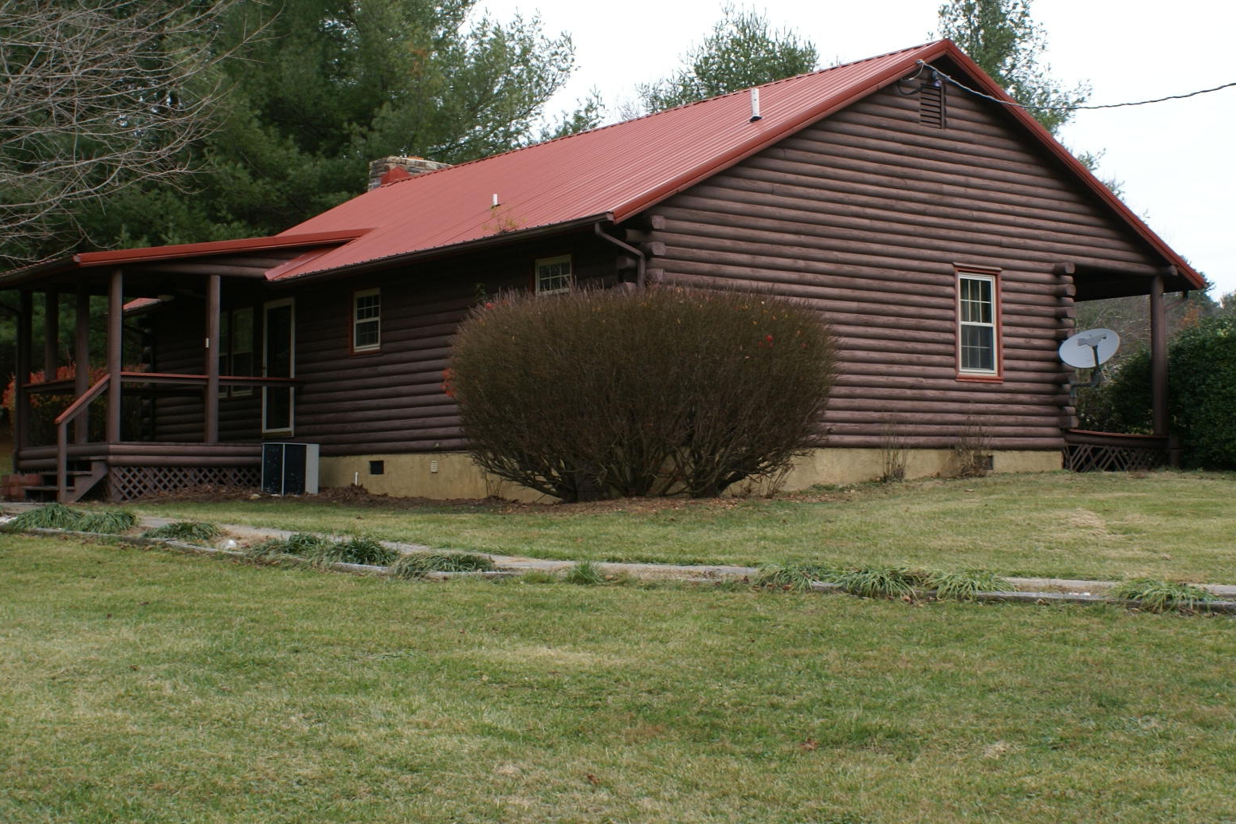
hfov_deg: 38.2
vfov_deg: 26.0
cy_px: 396
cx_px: 656
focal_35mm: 52
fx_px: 1785
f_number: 6.3
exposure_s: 1/100
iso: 100
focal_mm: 28
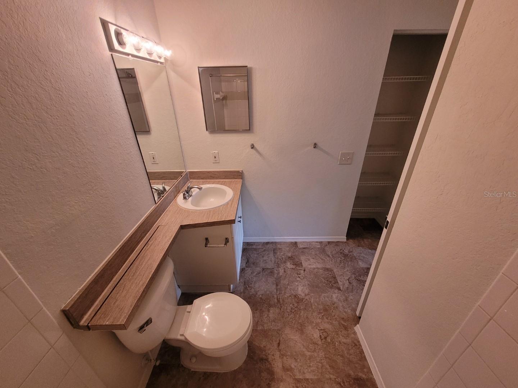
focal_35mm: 13
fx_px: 195
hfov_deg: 106.2
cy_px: 194
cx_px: 259
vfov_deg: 89.9
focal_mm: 1.74
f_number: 2.2
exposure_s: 1/60
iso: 250
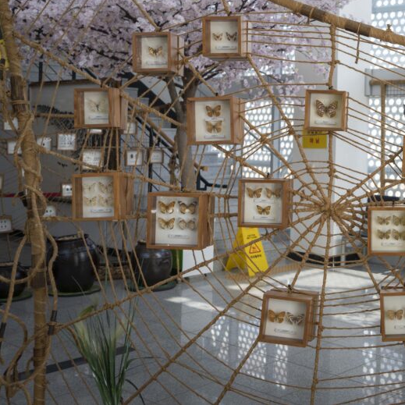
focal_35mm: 52
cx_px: 399
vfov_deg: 32.5
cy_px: 139
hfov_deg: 30.6
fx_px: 688
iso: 250
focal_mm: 31
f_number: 4.5
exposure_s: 1/160
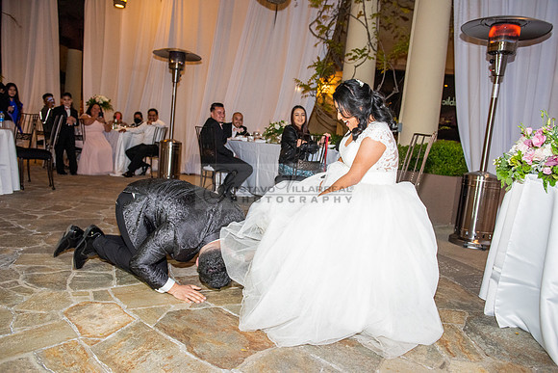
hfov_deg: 67.4
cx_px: 279
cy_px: 186
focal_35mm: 27
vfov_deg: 48.0
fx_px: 419
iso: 1600
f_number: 4
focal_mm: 27
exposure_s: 1/160
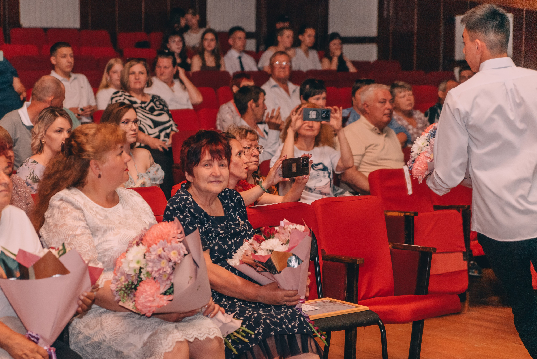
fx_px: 1318
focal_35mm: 88
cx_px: 221
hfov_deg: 23.0
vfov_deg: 15.5
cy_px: 211
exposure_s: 1/160
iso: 3200
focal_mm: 75
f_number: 3.2
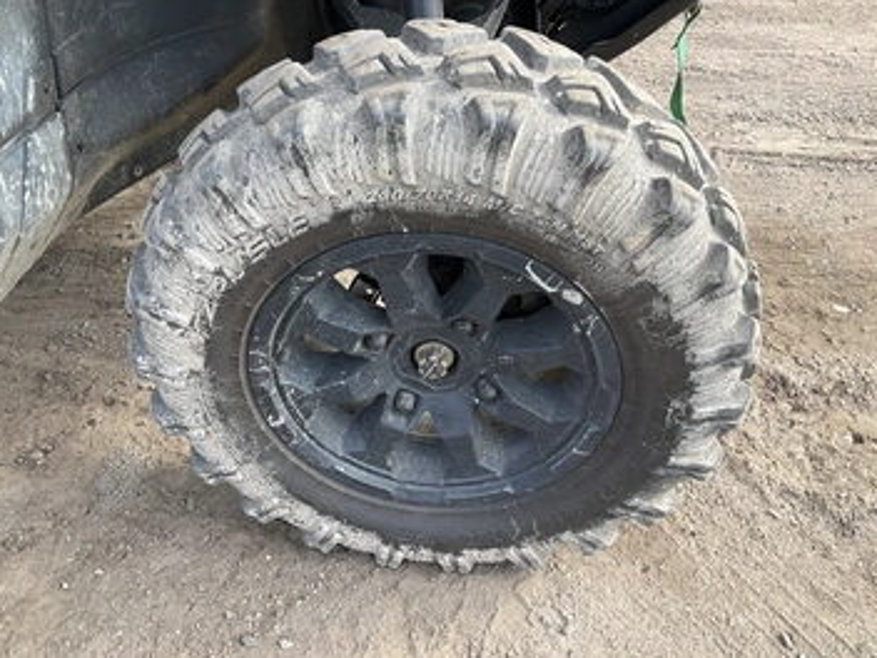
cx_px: 404
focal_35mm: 33
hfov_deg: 55.3
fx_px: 836
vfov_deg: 42.9
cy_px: 287
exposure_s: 1/277
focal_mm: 3
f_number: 1.8
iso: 25
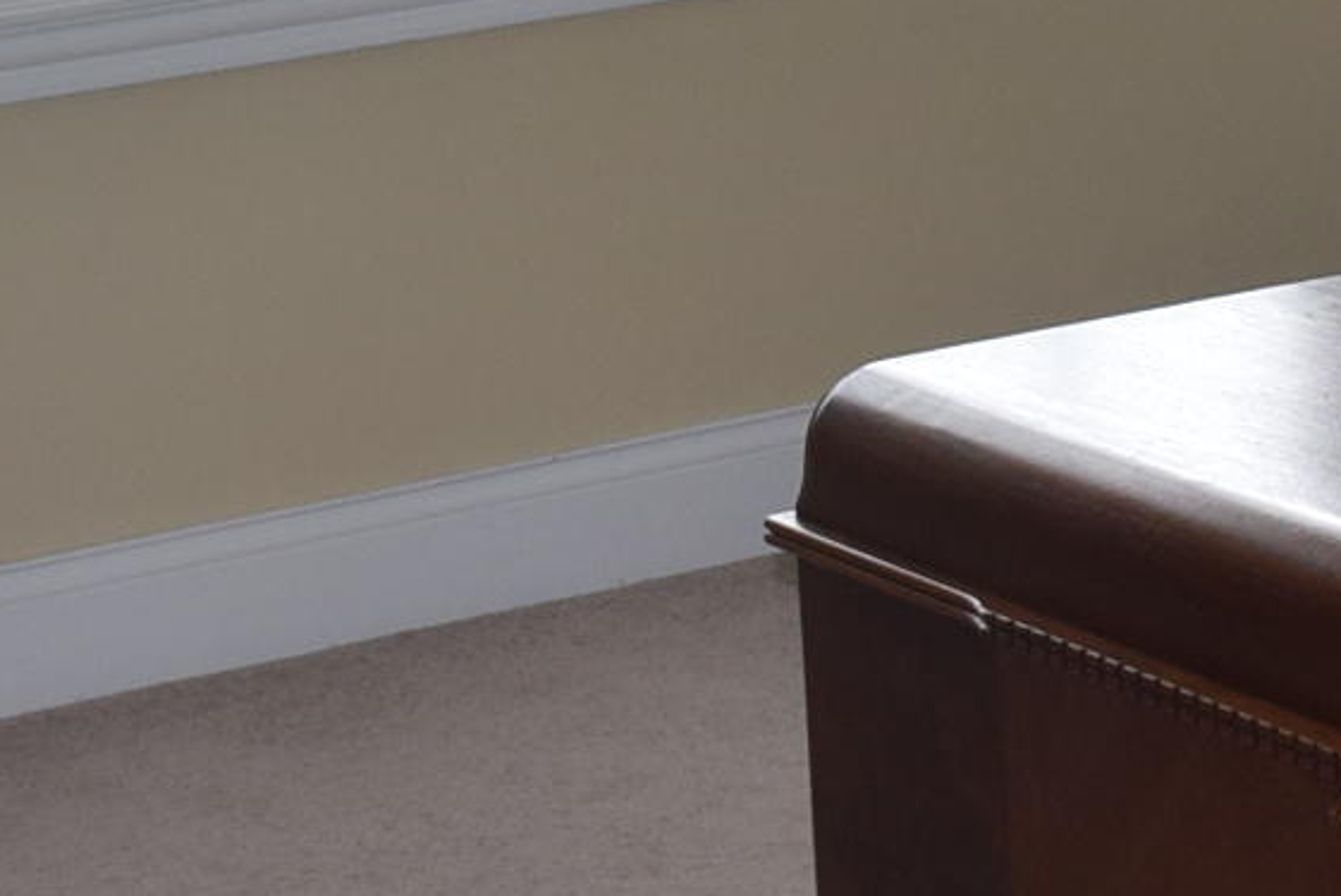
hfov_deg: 12.3
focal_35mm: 160
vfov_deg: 8.2
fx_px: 5964
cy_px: -836
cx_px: 1948
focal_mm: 20
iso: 360
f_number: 5.6
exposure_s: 1/125
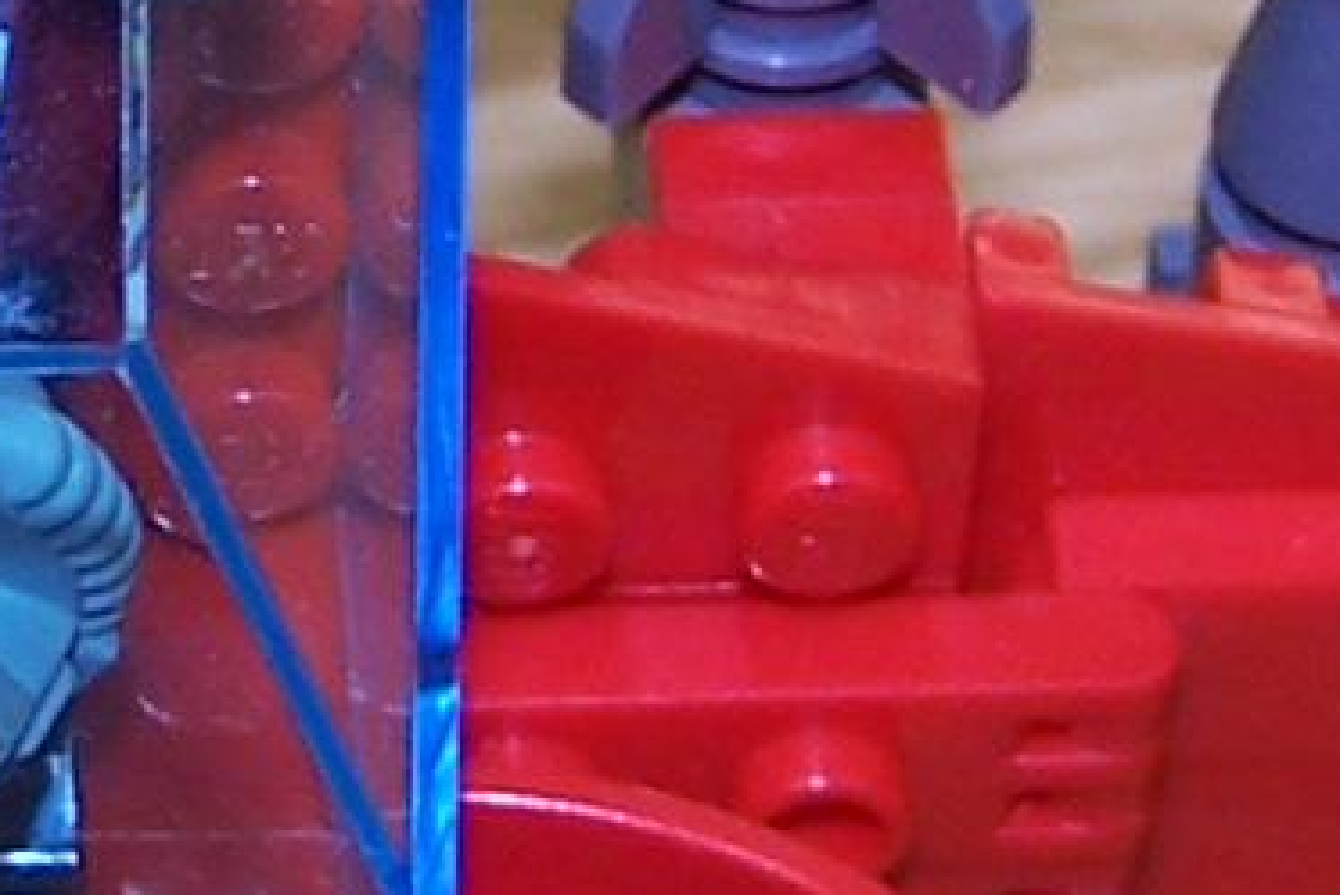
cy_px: 309
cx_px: 14
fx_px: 9085
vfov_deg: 5.6
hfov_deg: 8.4
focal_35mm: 244
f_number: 2.8
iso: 80
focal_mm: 6.3
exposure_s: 1/60
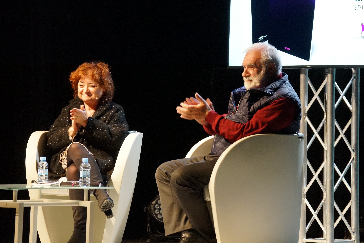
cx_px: 208
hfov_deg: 10.7
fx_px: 1951
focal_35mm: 193
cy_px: 100
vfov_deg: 7.1
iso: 6400
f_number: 5.6
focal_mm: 150
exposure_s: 1/40
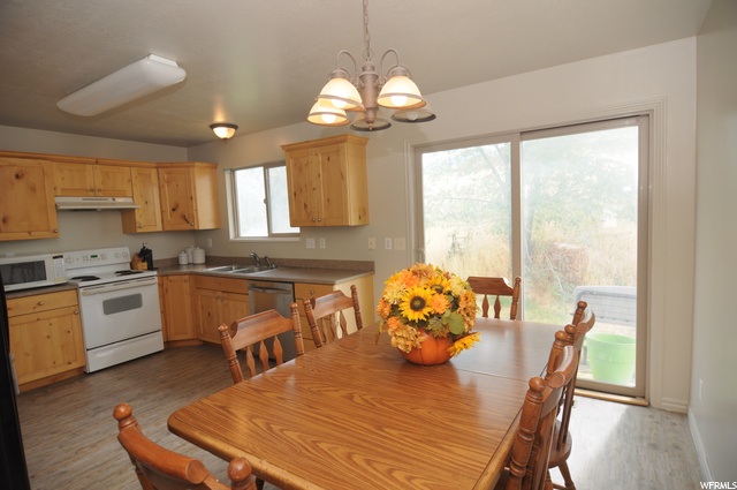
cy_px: 245
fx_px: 368
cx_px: 368
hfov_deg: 90.1
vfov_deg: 67.2
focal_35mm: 18
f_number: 4.5
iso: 200
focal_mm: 12
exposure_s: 1/80
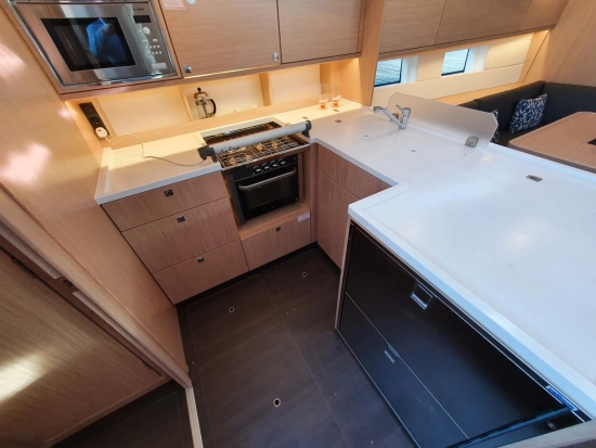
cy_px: 224
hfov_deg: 106.2
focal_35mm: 13
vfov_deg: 90.0
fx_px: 224
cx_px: 298
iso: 125
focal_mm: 1.8
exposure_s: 1/50
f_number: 2.2
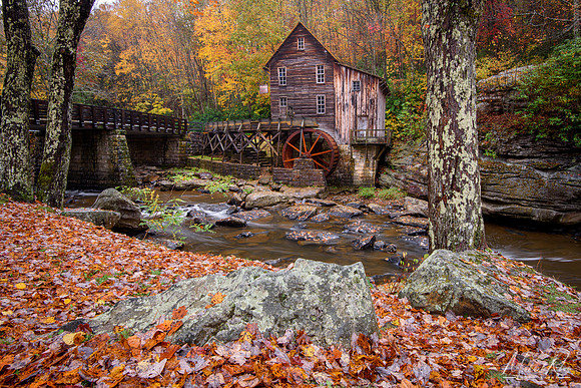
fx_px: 312
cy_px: 192
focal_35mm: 19
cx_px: 311
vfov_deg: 63.6
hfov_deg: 85.7
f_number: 16
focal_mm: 18
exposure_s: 2
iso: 64
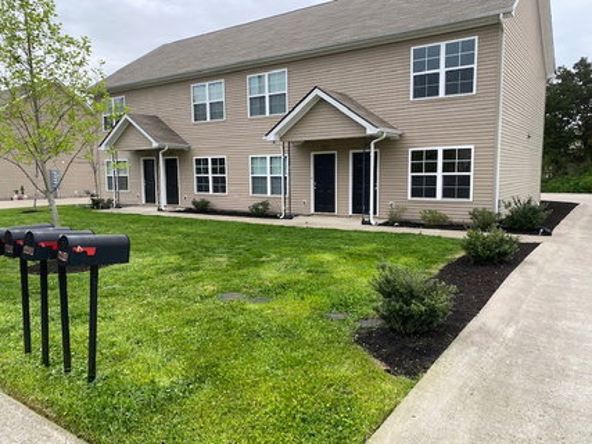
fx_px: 445
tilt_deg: -4.4
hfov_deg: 67.3
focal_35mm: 26
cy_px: 222
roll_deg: +0.8
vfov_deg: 53.0
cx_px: 296
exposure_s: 1/122
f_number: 1.8
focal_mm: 4.25
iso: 50
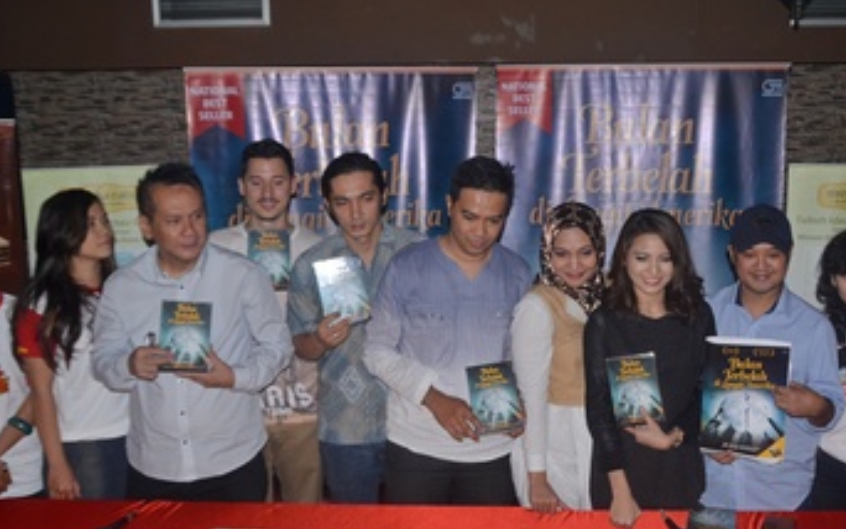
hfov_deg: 43.7
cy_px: 272
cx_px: 470
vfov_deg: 28.2
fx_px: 1052
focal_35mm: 46
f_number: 9.5
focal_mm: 25
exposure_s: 1/90
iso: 200
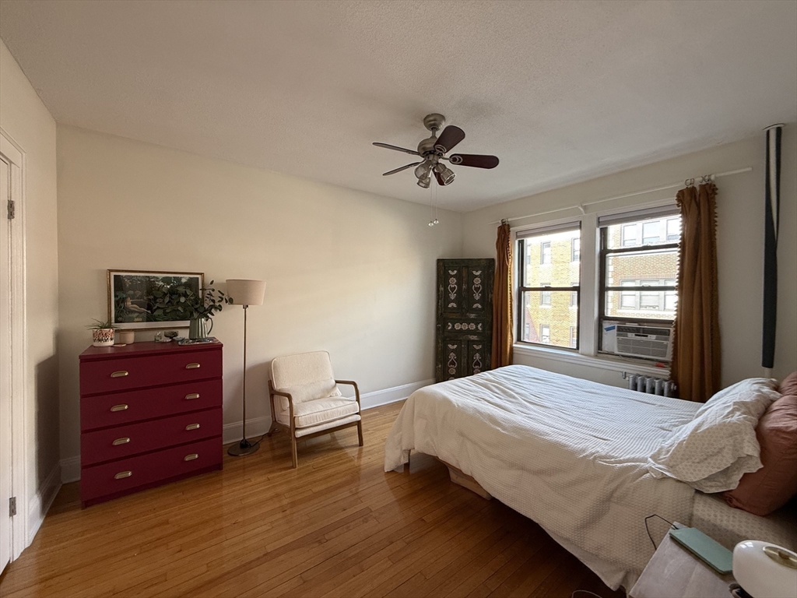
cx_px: 398
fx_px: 322
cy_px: 299
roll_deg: +0.1
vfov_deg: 85.7
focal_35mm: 14
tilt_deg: +0.8
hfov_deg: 102.1
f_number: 2.2
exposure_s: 1/99
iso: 125
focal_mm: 2.22
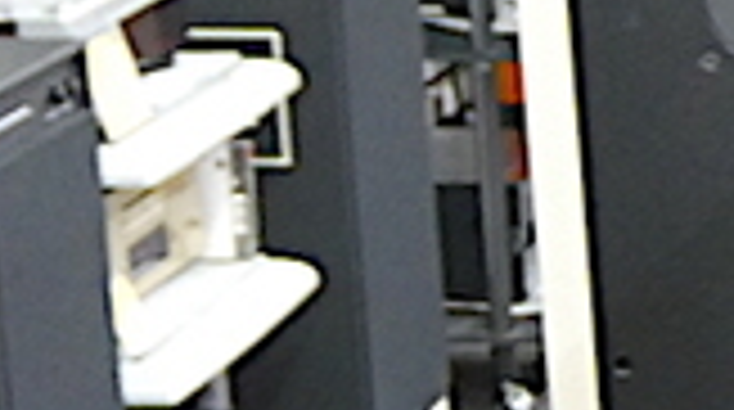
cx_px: 1815
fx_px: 5498
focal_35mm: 283
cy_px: 1135
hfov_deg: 7.1
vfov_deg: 4.1
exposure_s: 1/2
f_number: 3.9
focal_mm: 7.8
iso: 200
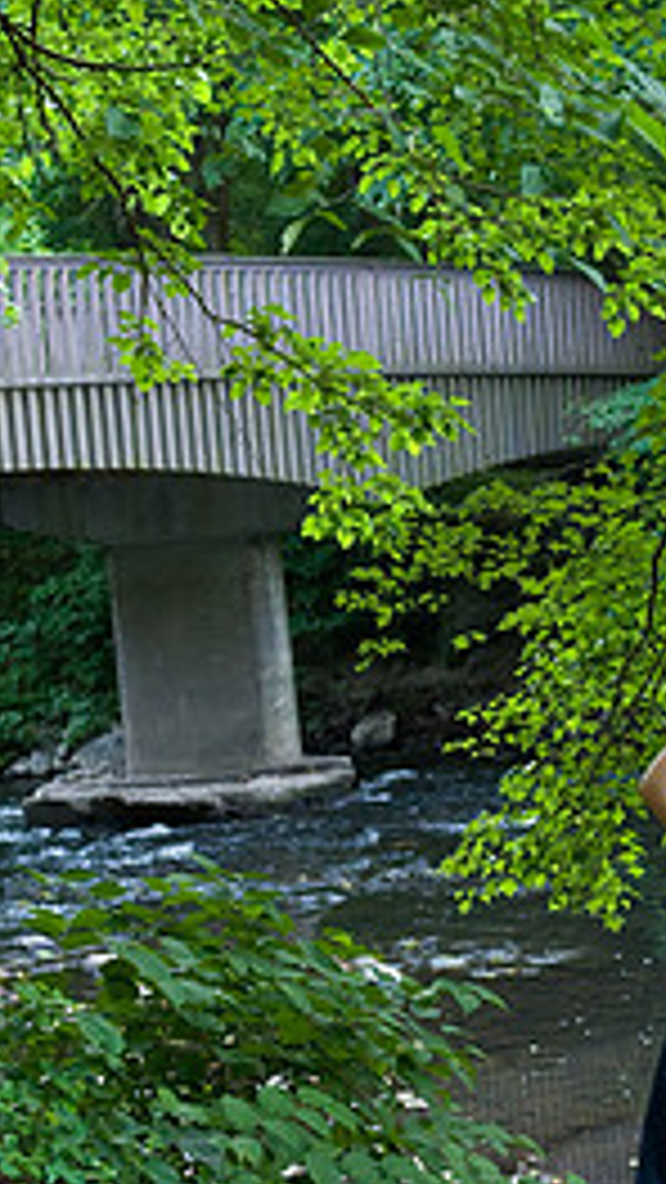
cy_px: 563
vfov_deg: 19.3
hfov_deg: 10.9
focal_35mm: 111
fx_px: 3484
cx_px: 423
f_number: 3.2
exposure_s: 1/100
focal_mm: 48
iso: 800
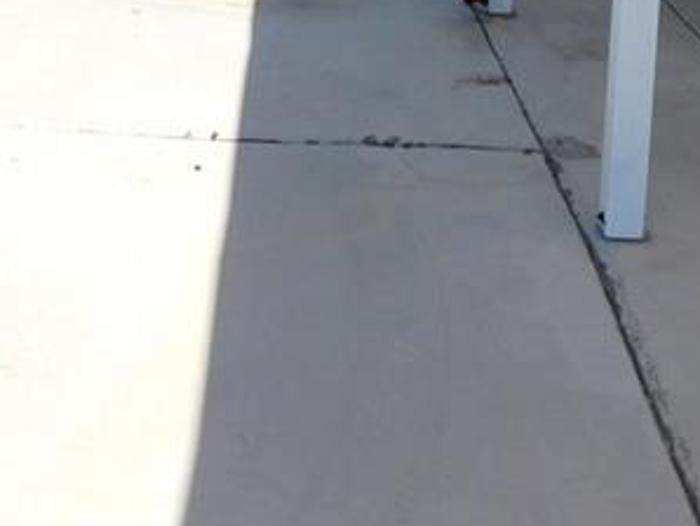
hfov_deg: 24.6
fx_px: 1599
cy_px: -221
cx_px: 244
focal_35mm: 79
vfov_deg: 17.2
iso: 125
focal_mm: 4
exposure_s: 1/500
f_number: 6
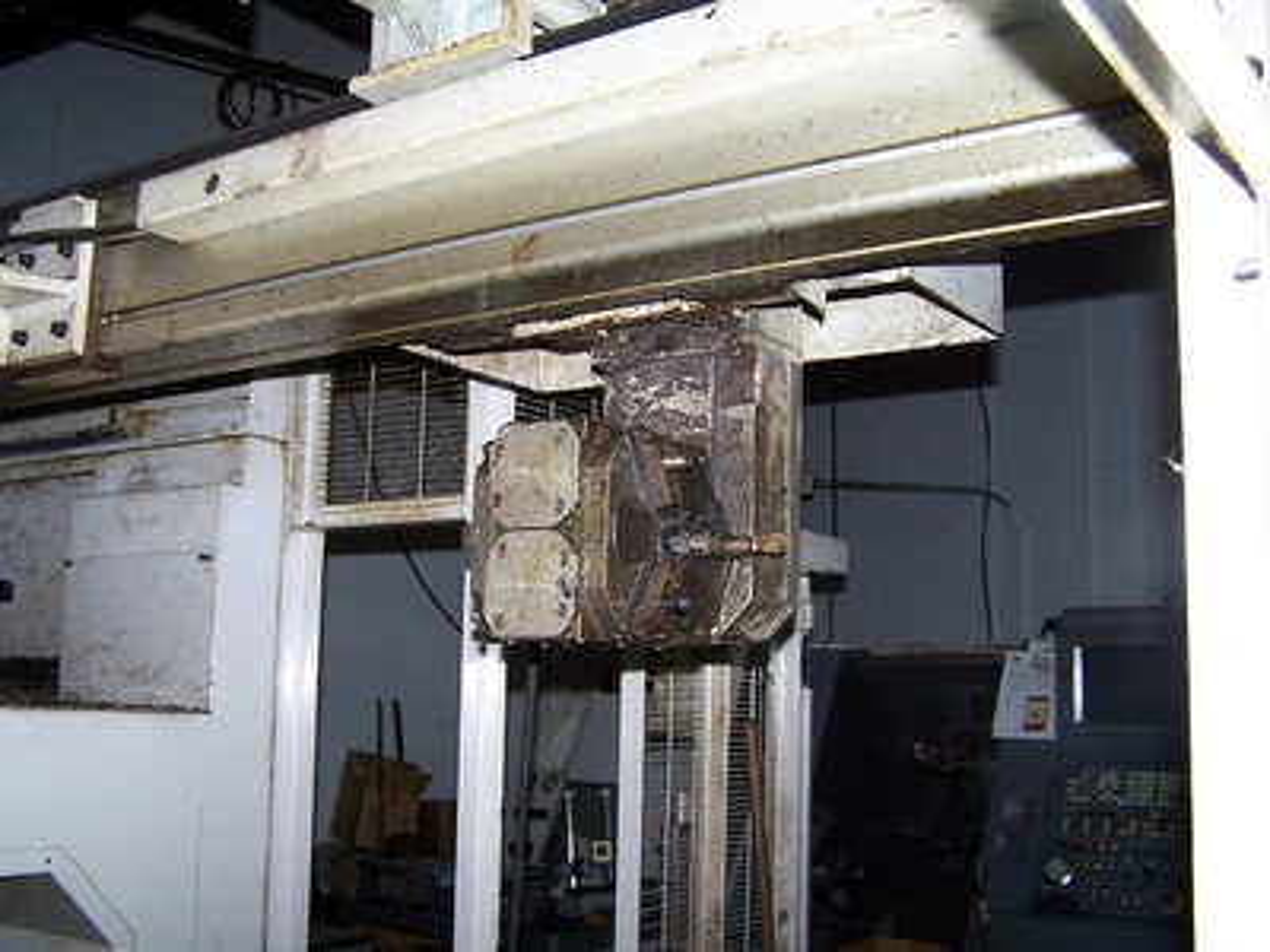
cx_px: 635
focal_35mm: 38
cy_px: 476
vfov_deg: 37.7
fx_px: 1394
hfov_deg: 49.0
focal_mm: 6.3
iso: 80
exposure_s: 1/60
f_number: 2.8
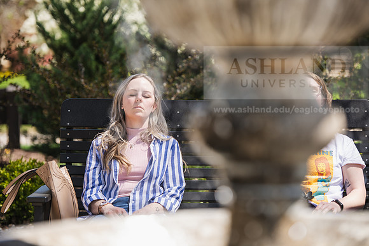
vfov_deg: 10.2
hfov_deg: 15.2
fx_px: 1384
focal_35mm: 135
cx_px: 184
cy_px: 123
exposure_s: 1/500
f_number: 3.2
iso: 100
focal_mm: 135
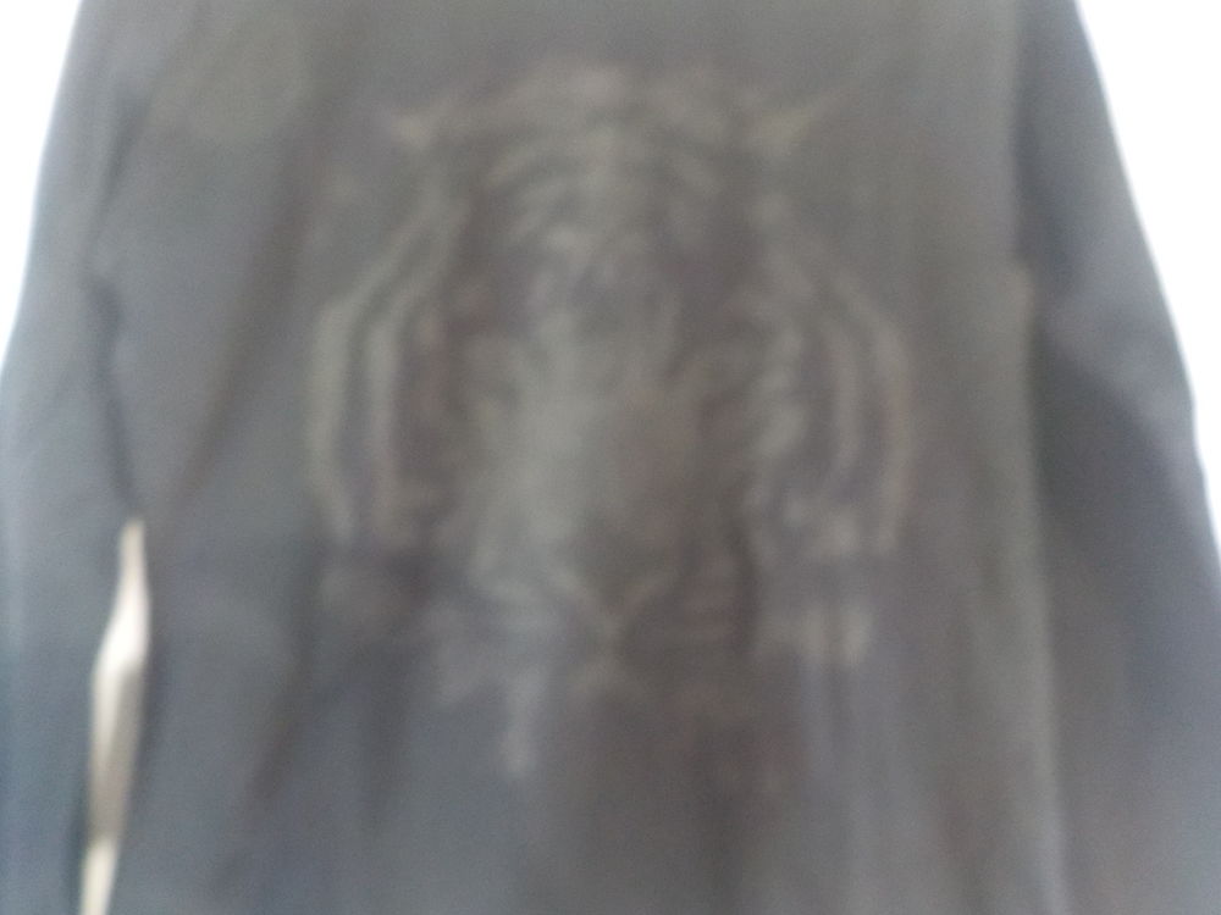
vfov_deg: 46.8
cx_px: 610
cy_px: 458
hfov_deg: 60.0
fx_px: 1058
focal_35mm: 30
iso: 800
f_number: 3.3
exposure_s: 1/1.6
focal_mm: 4.1
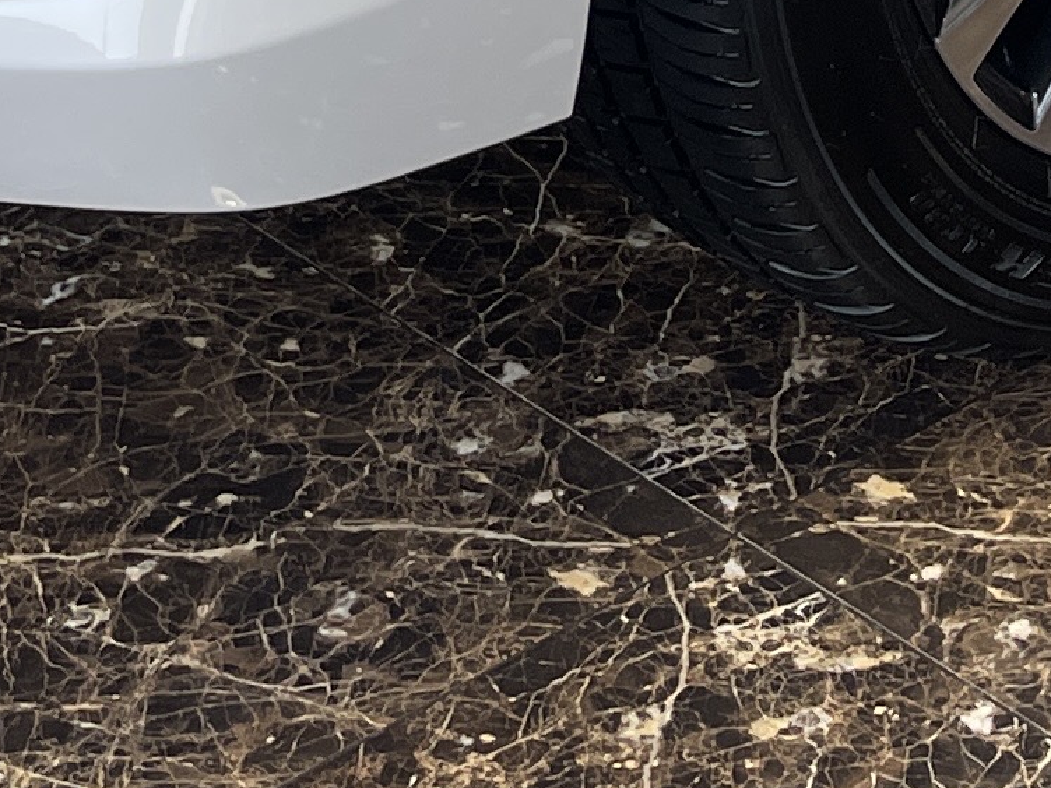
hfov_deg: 14.6
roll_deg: -1.0
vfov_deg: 9.8
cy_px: -1059
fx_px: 4068
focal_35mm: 134
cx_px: 862
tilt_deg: -12.8
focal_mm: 5.1
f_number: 1.6
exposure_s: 1/323
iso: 32
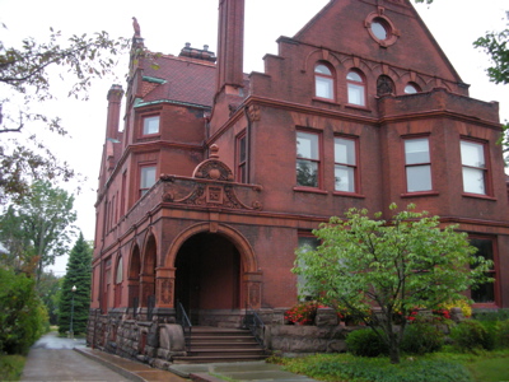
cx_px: 254
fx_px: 515
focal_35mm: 35
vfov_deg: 40.7
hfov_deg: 52.6
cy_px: 191
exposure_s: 1/238
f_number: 2.8
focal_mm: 5.8
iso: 200
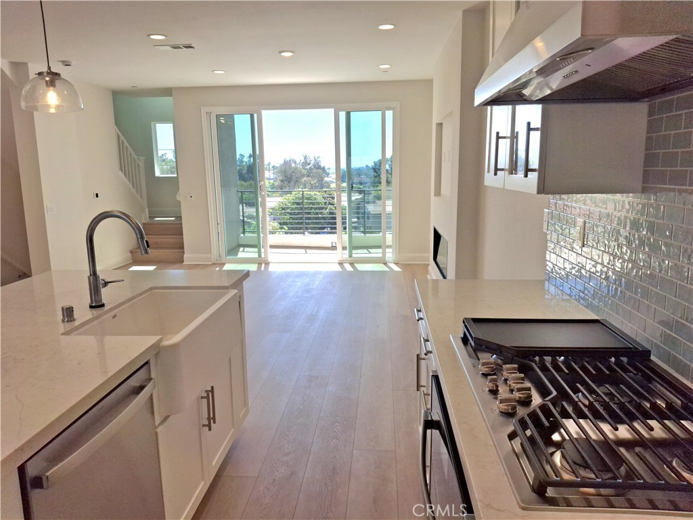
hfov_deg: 69.4
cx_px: 346
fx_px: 500
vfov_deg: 54.9
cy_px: 260
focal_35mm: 25
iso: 25
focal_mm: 4.69
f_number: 1.8
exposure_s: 1/556
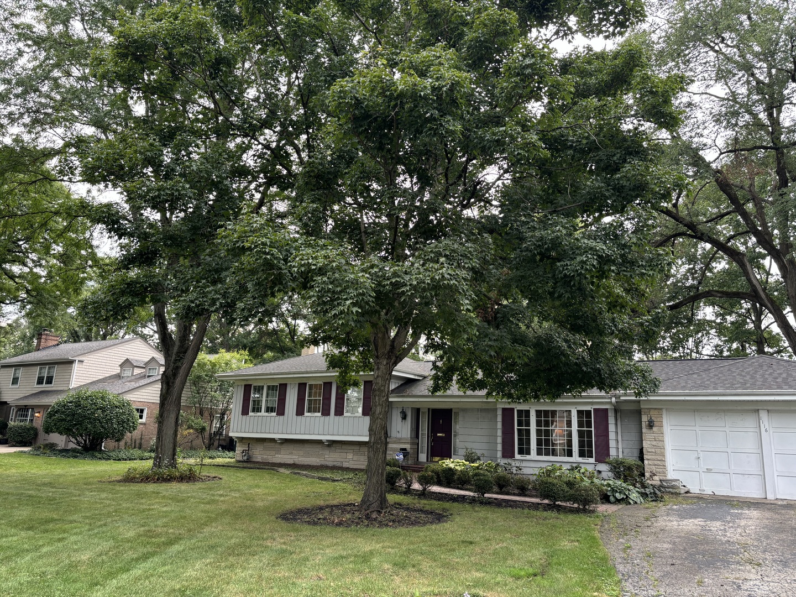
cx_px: 398
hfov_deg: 67.3
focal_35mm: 26
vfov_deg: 53.1
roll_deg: -2.0
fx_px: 598
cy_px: 298
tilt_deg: +13.0
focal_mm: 5.96
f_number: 1.6
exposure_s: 1/163
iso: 50
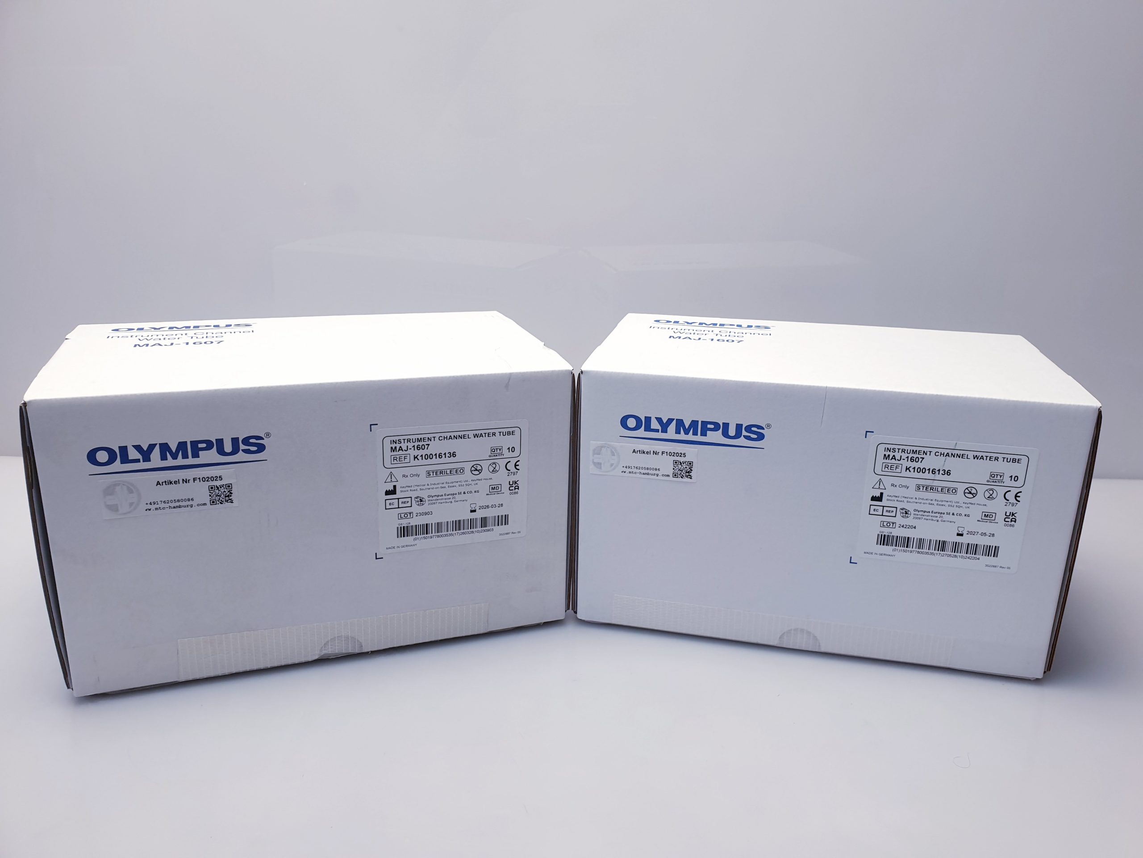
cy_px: 429
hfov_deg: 67.3
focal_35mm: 26
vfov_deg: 53.1
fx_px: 859
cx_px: 572
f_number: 2.4
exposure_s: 1/50
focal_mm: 4.3
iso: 50
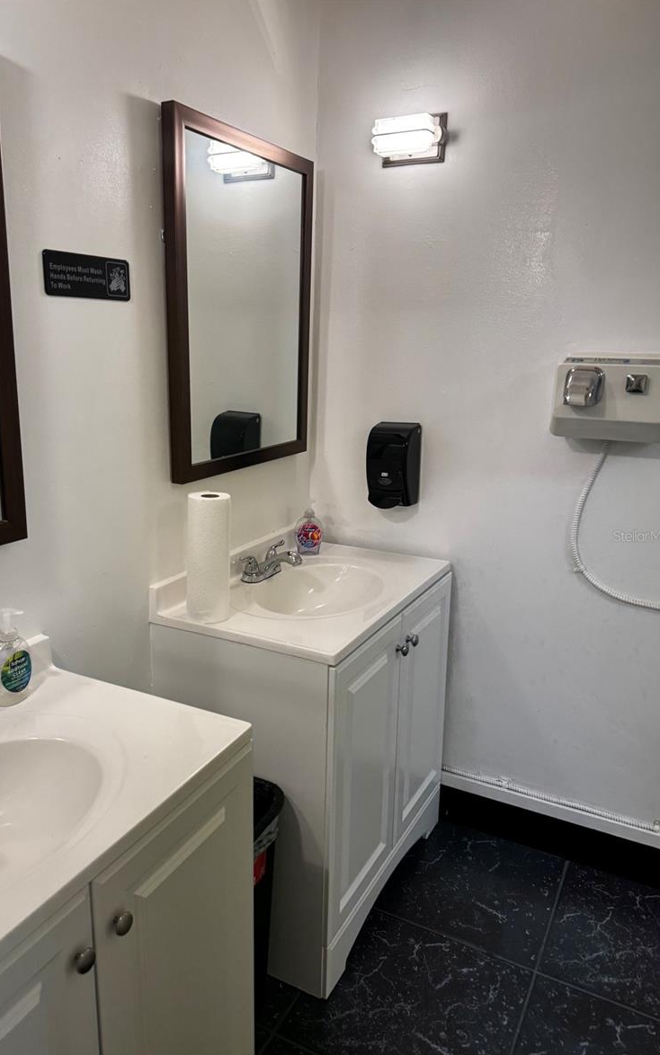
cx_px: 272
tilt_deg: -10.9
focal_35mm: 26
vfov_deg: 70.4
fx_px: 748
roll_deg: +2.5
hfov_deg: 47.4
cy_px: 536
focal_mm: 6.76
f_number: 1.78
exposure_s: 1/120
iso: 160
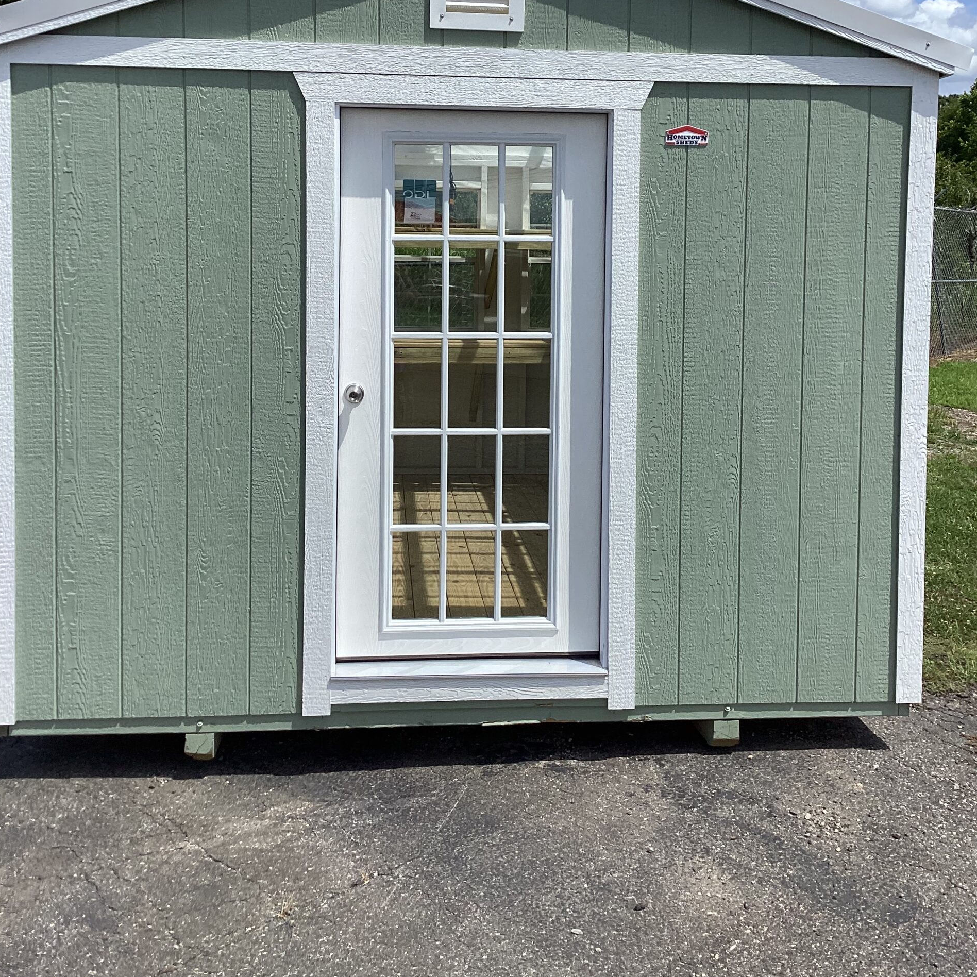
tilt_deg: -5.3
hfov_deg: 44.9
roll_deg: -1.2
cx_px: 488
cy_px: 321
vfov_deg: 44.2
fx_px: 1181
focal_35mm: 37
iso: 25
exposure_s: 1/2331
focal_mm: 3.3
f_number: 2.4
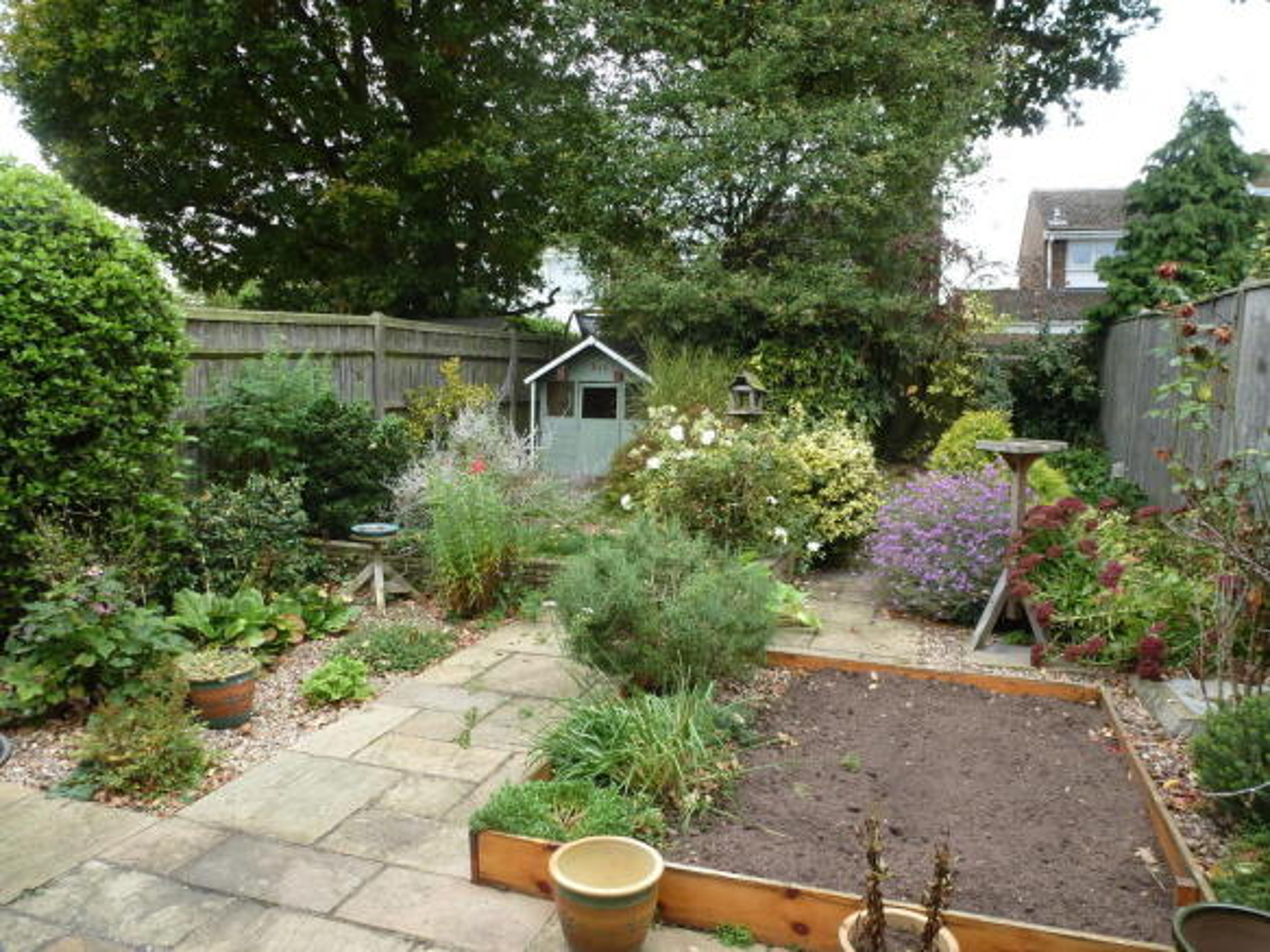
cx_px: 635
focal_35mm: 24
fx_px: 880
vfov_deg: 56.8
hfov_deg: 71.6
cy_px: 476
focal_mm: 4.3
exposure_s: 1/60
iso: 100
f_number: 3.3
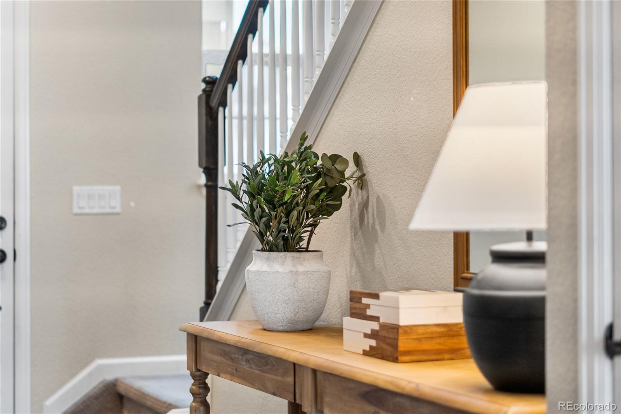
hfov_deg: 27.0
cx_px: 310
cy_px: 207
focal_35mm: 75
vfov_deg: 18.2
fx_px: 1293
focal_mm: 50
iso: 400
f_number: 1.8
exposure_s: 1/160
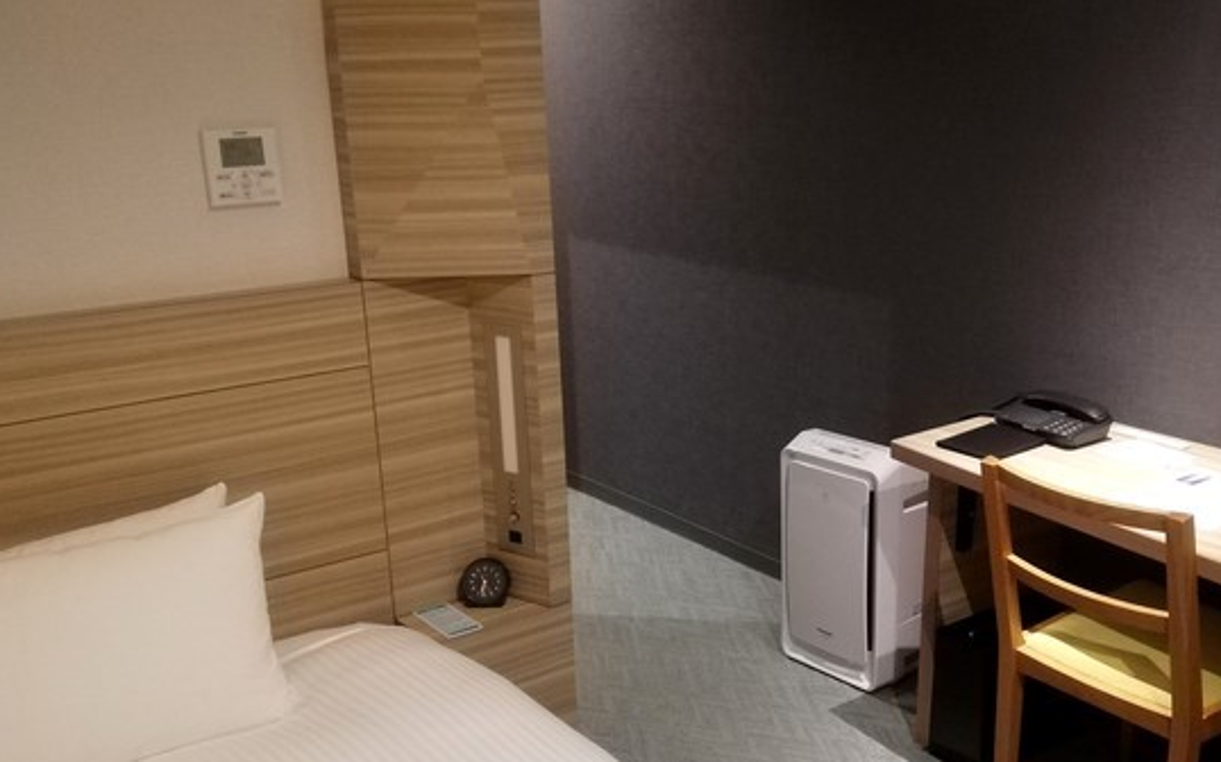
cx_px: 738
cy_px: 497
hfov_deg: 47.9
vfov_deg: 31.0
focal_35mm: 41
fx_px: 1364
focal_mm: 3.81
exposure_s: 1/20
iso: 640
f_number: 2.2
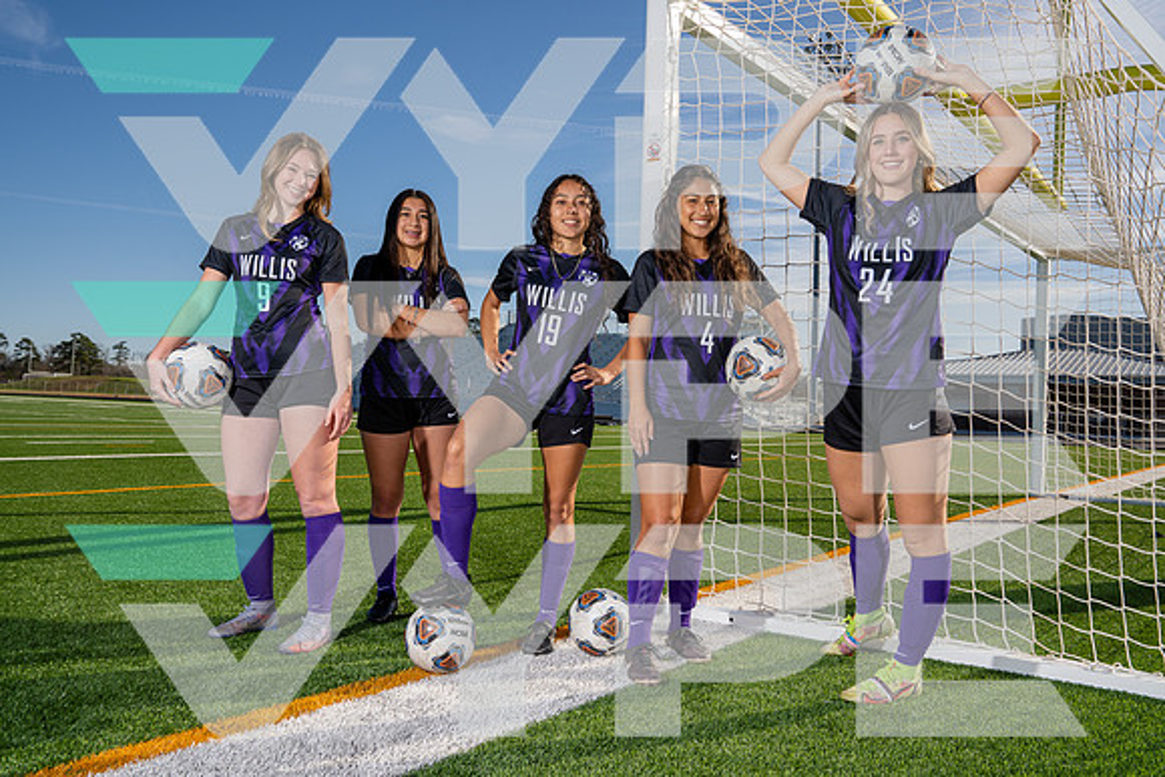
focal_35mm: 30
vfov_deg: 43.6
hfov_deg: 61.9
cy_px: 388
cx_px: 582
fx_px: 971
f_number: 8
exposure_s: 1/250
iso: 100
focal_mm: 30
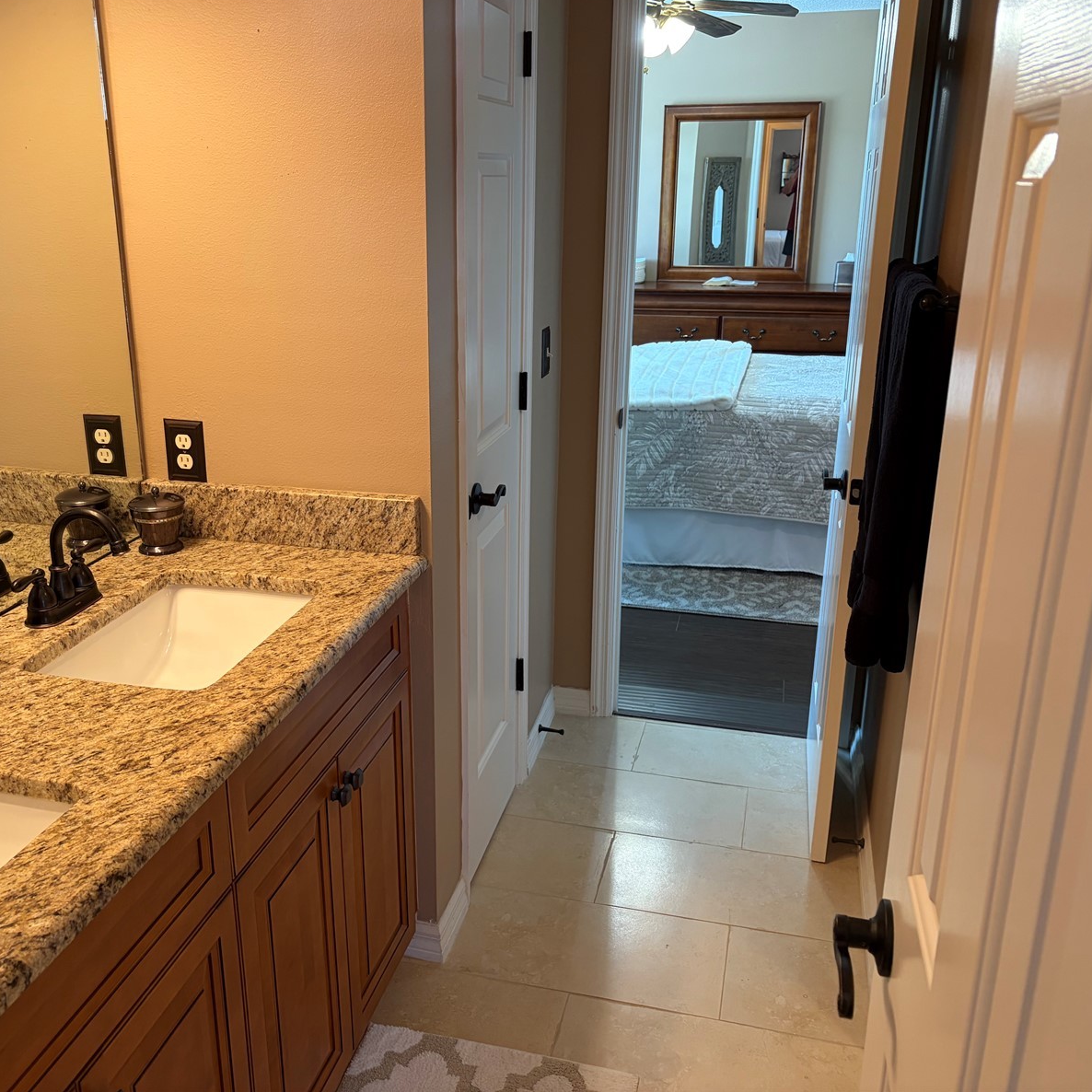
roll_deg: +0.4
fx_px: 1106
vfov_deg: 52.5
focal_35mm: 31
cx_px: 484
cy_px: 540
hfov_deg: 52.4
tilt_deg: -17.2
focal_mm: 5.96
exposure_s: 1/60
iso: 160
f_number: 1.6
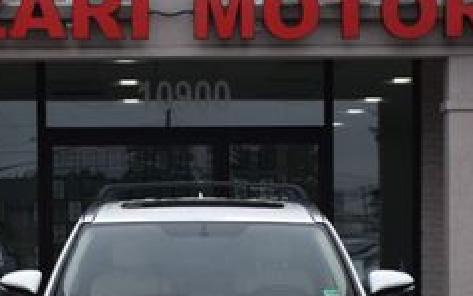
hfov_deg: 16.4
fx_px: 1643
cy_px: 336
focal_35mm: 127
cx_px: 177
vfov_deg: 10.2
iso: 400
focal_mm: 31
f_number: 11
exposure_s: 1/400
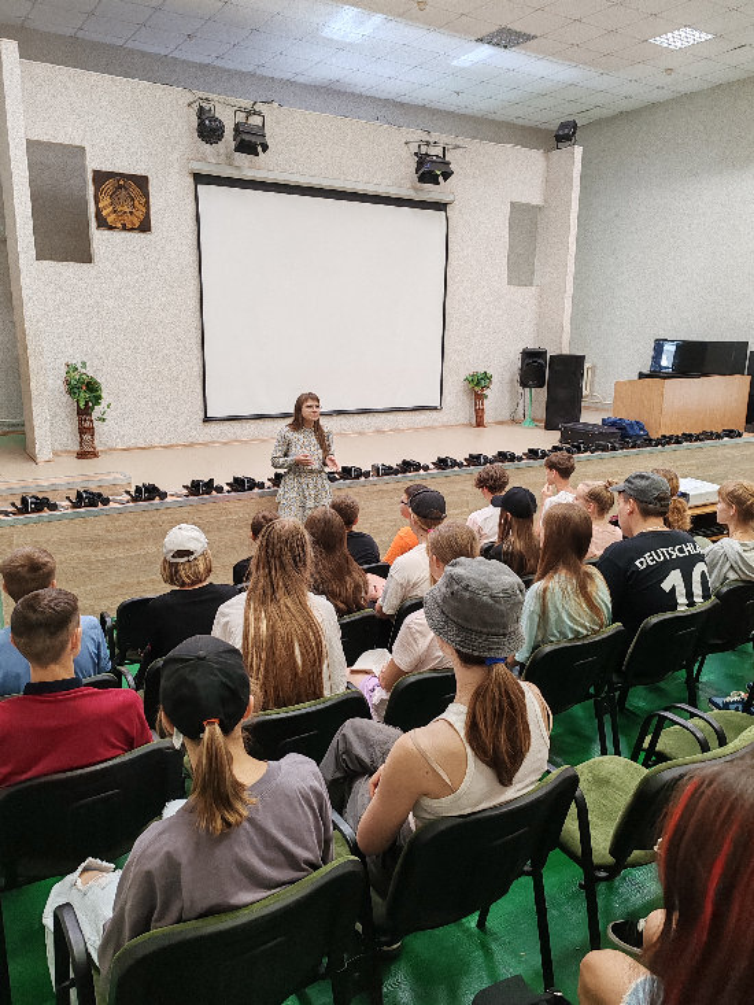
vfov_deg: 65.3
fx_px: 784
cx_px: 377
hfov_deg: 51.4
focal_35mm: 27
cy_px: 502
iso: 1000
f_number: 1.9
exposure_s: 1/50
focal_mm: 6.12
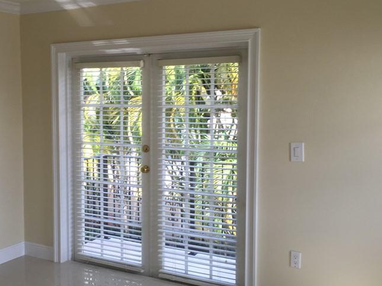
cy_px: 141
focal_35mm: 46
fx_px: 507
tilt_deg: -3.3
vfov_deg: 31.5
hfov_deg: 40.8
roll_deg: +2.0
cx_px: 133
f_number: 2.2
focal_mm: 4.15
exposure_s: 1/120
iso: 40
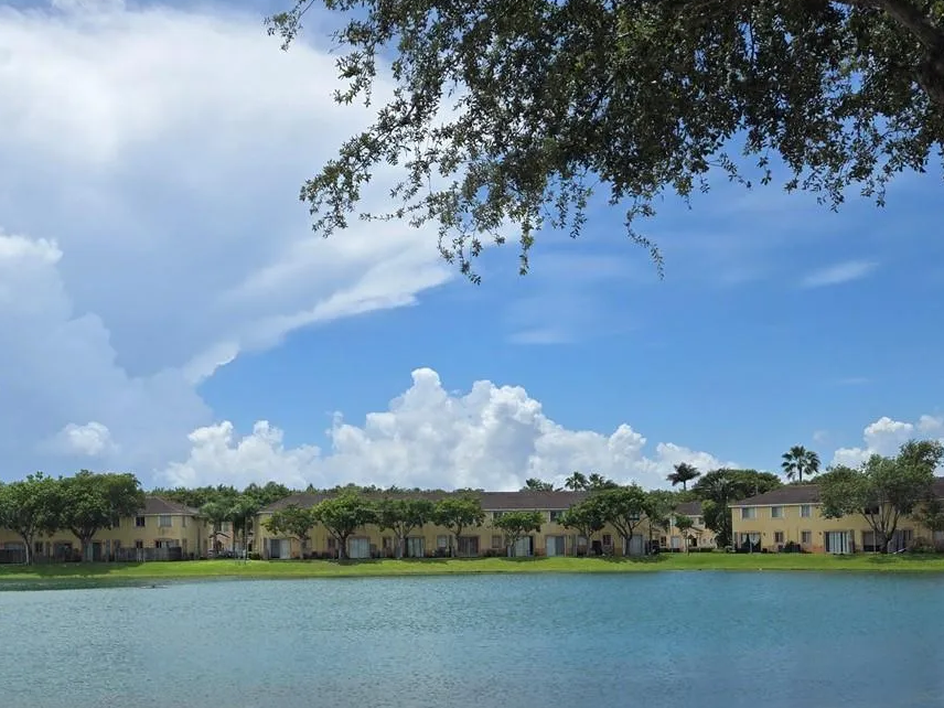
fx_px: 1173
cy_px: 495
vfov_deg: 33.2
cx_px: 225
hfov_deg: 42.4
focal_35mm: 43
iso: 25
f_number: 1.8
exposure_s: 1/3160
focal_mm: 5.4
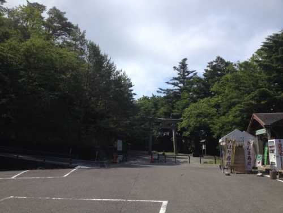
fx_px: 286
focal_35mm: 35
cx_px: 142
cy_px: 106
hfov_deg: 52.6
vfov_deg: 40.7
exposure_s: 1/1783
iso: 50
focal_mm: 4.28
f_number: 2.4
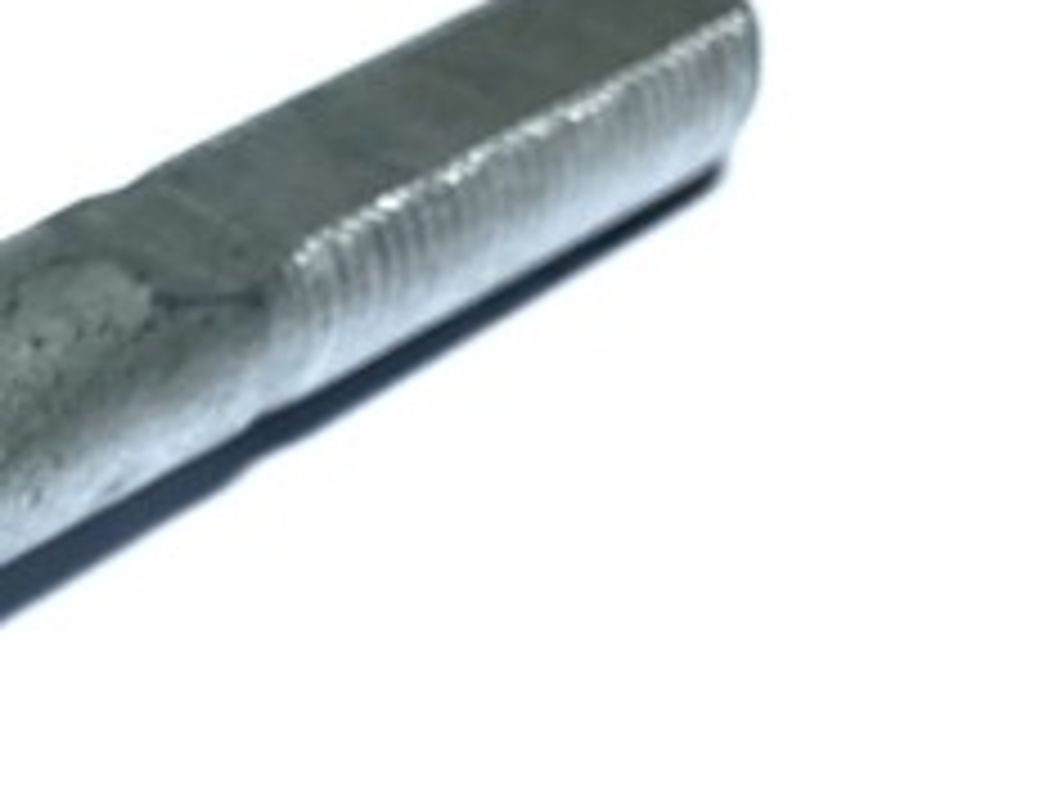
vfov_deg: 20.5
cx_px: -360
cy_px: 628
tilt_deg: -48.4
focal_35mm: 71
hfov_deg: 23.7
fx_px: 2158
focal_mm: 4.25
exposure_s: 1/100
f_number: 1.8
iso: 32
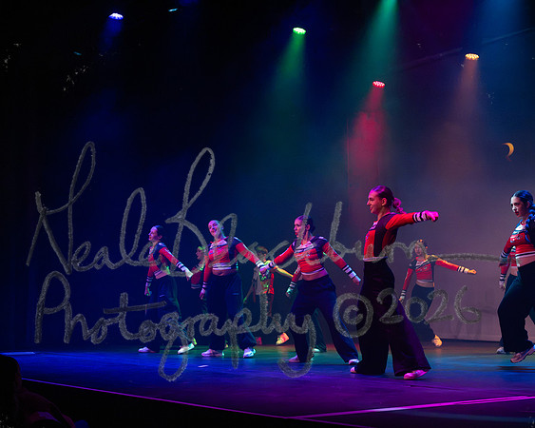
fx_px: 892
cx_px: 231
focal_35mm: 56
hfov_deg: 33.3
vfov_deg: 27.0
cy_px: 214
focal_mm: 50
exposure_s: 1/400
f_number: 5
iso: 6400
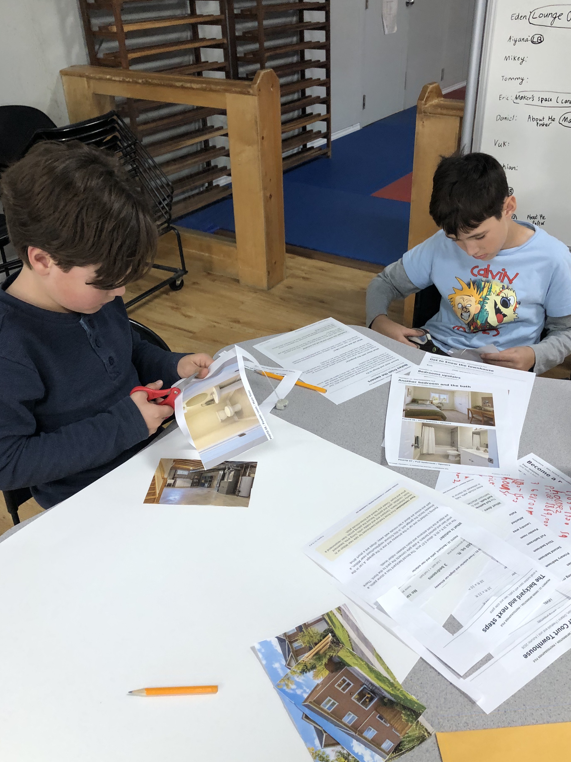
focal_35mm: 31
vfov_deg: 58.3
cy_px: 362
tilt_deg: -31.6
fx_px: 682
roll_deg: +1.2
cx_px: 305
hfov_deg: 45.4
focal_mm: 4
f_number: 1.8
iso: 40
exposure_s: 1/30
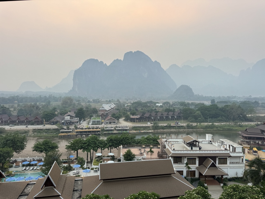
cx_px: 132
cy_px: 100
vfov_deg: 56.8
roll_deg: -0.9
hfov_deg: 71.6
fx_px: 184
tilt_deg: -1.1
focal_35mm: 24
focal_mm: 6.76
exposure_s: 1/374
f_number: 1.78
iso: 80
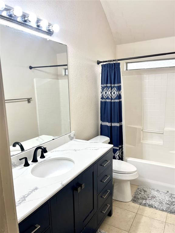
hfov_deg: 53.1
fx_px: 175
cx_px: 88
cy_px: 116
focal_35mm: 26
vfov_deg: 67.3
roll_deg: +1.3
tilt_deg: -10.5
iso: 80
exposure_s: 1/120
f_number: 1.6
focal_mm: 5.1
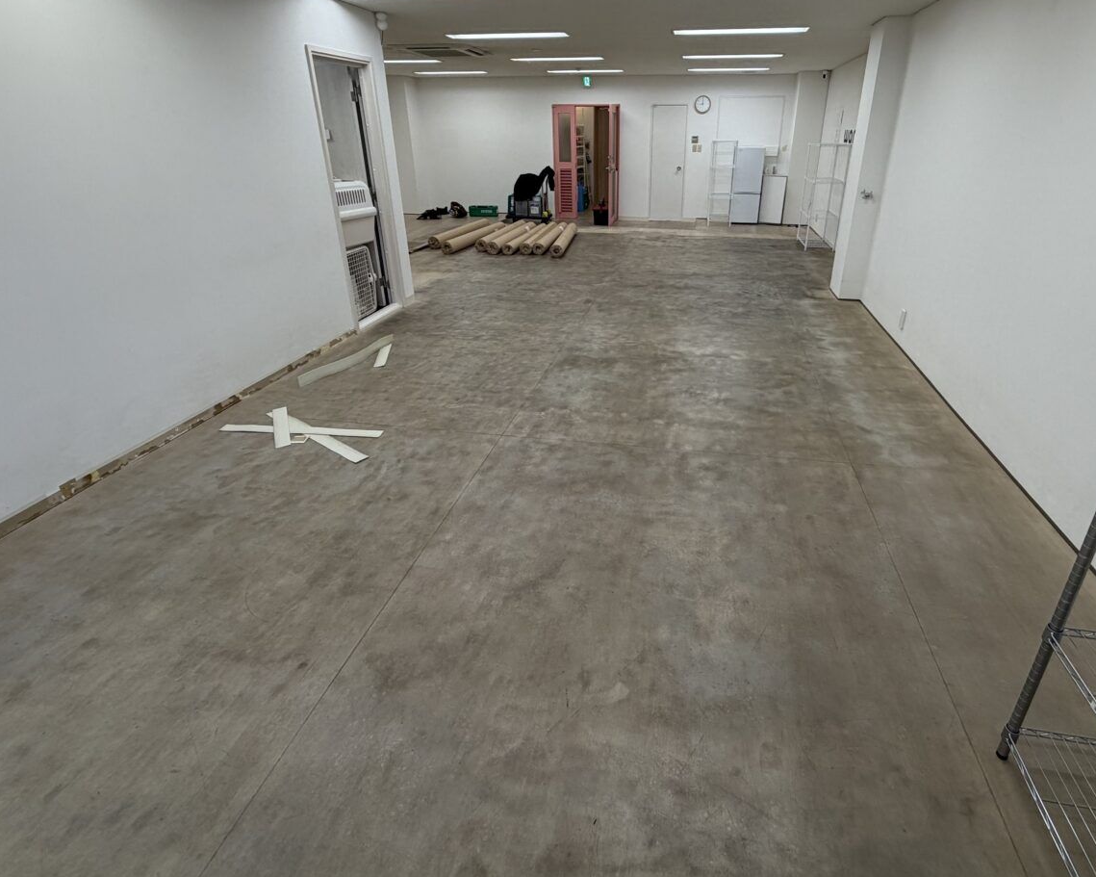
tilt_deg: -23.1
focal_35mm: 18
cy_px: 380
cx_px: 610
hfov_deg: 86.0
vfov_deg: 73.4
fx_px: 584
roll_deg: -0.1
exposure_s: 1/120
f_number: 2.2
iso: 100
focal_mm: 2.22
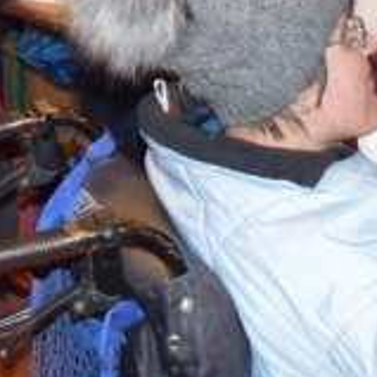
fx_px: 1898
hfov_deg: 11.3
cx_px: 320
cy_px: -249
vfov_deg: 10.8
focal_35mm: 154
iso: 800
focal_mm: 24
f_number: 3.8
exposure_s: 1/5
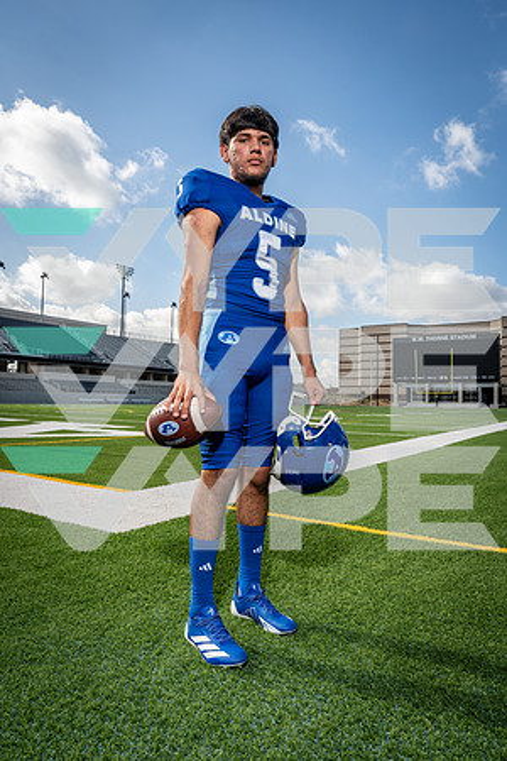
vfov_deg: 71.5
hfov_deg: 51.3
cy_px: 380
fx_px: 528
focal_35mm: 25
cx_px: 254
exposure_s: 1/250
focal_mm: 25
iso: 125
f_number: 8
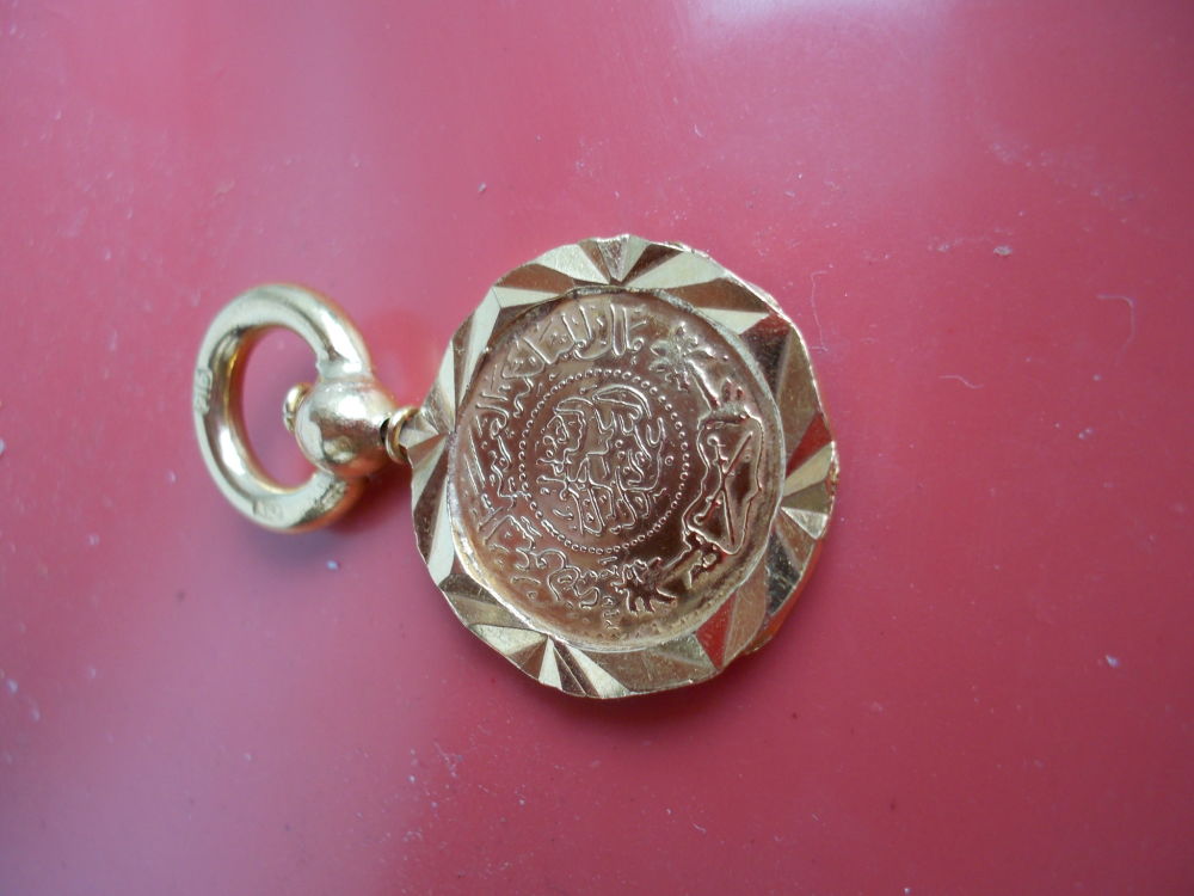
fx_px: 1000
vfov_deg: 48.2
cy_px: 448
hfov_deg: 61.7
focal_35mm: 29
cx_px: 597
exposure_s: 1/60
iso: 80
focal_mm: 4.1
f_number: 3.3
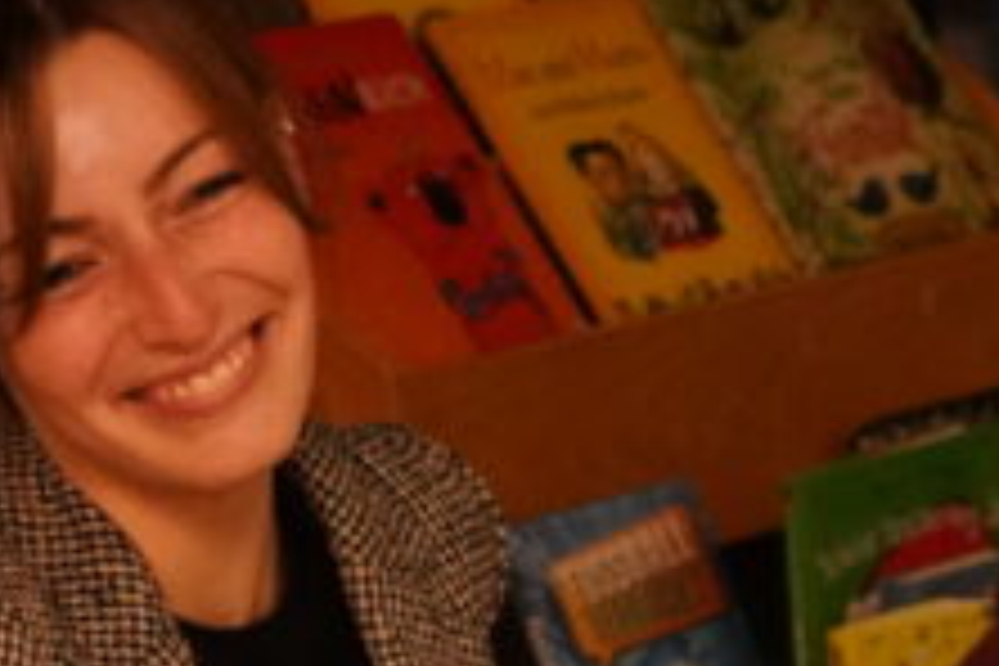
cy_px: 747
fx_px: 7492
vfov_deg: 5.1
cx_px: 936
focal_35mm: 270
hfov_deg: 7.6
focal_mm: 50
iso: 6400
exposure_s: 1/125
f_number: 4.5
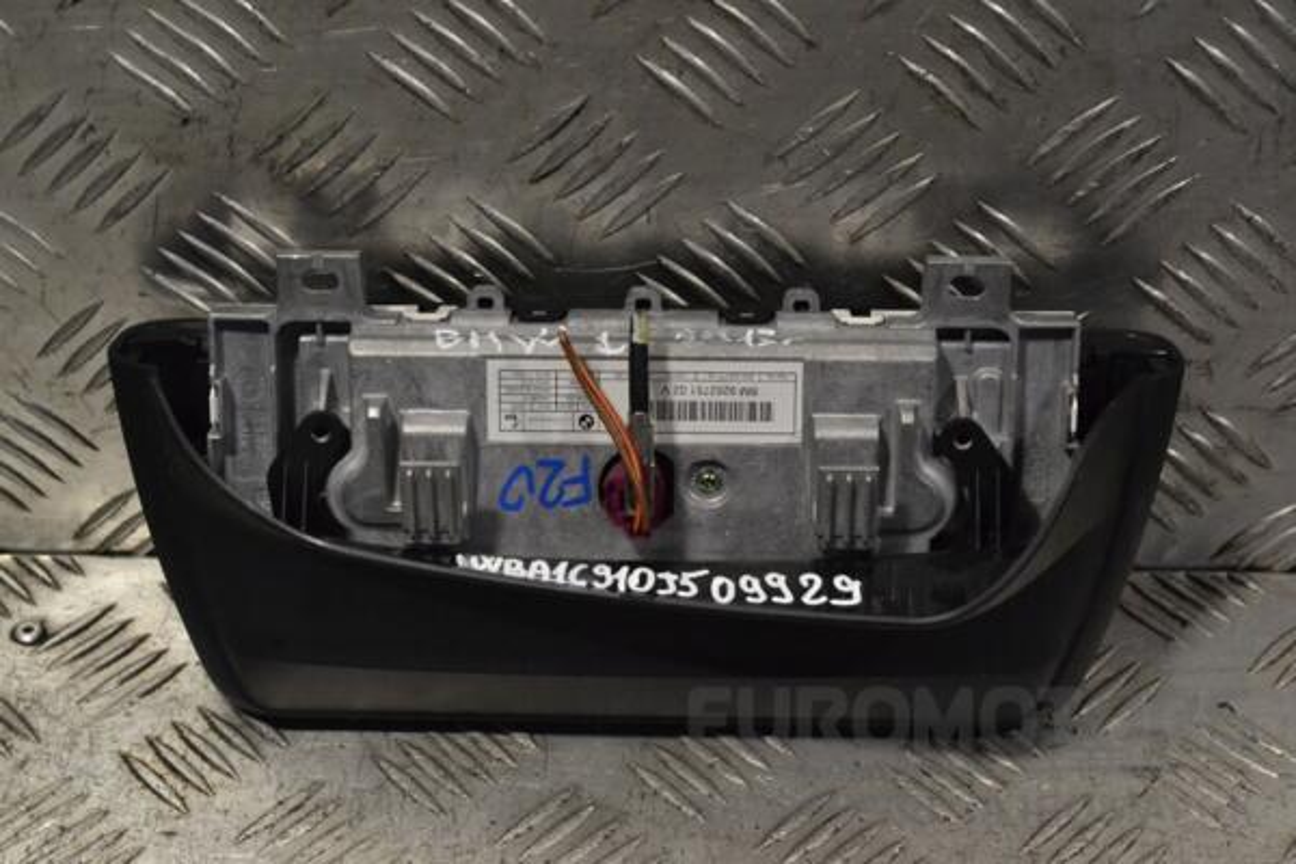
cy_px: 432
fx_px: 2592
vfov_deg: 18.9
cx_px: 648
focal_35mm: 72
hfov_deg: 28.1
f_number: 10
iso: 3200
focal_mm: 48
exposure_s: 1/400
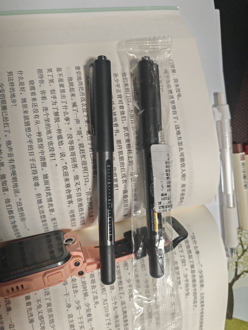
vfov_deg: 65.3
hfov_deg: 51.4
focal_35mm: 27
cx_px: 124
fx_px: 258
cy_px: 165
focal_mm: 5.52
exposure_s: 1/110
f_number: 1.9
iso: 500
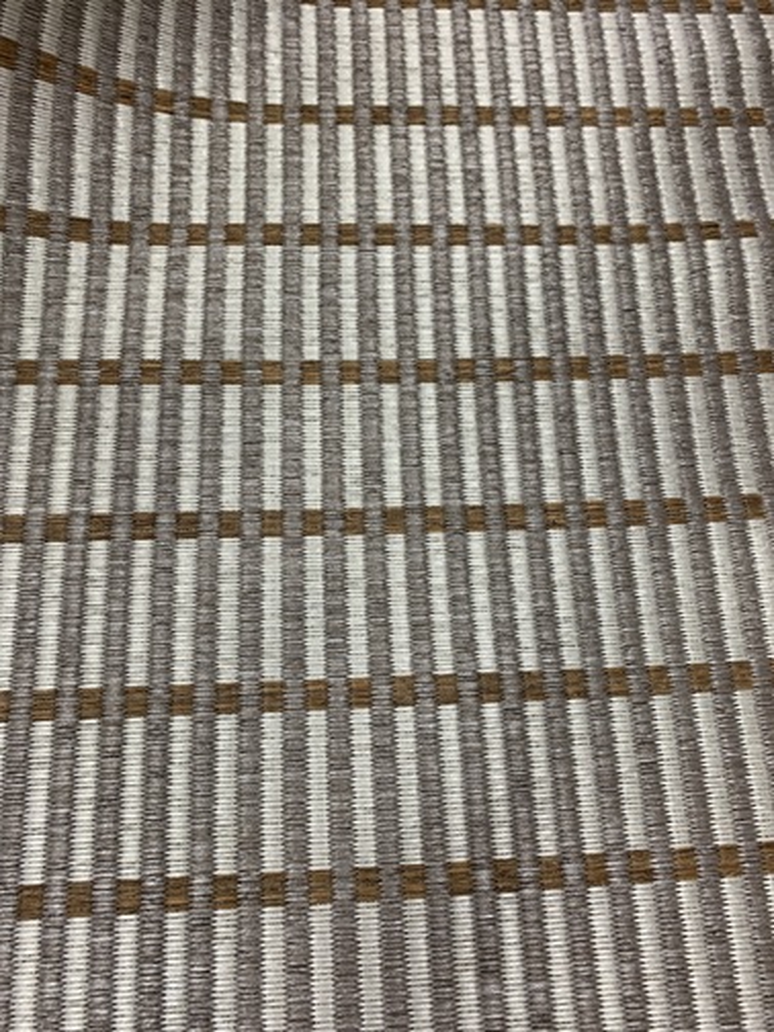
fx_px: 775
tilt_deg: -73.7
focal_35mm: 26
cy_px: 516
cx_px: 387
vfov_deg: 67.3
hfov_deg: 53.1
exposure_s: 1/100
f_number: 1.8
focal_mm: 4.25
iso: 80
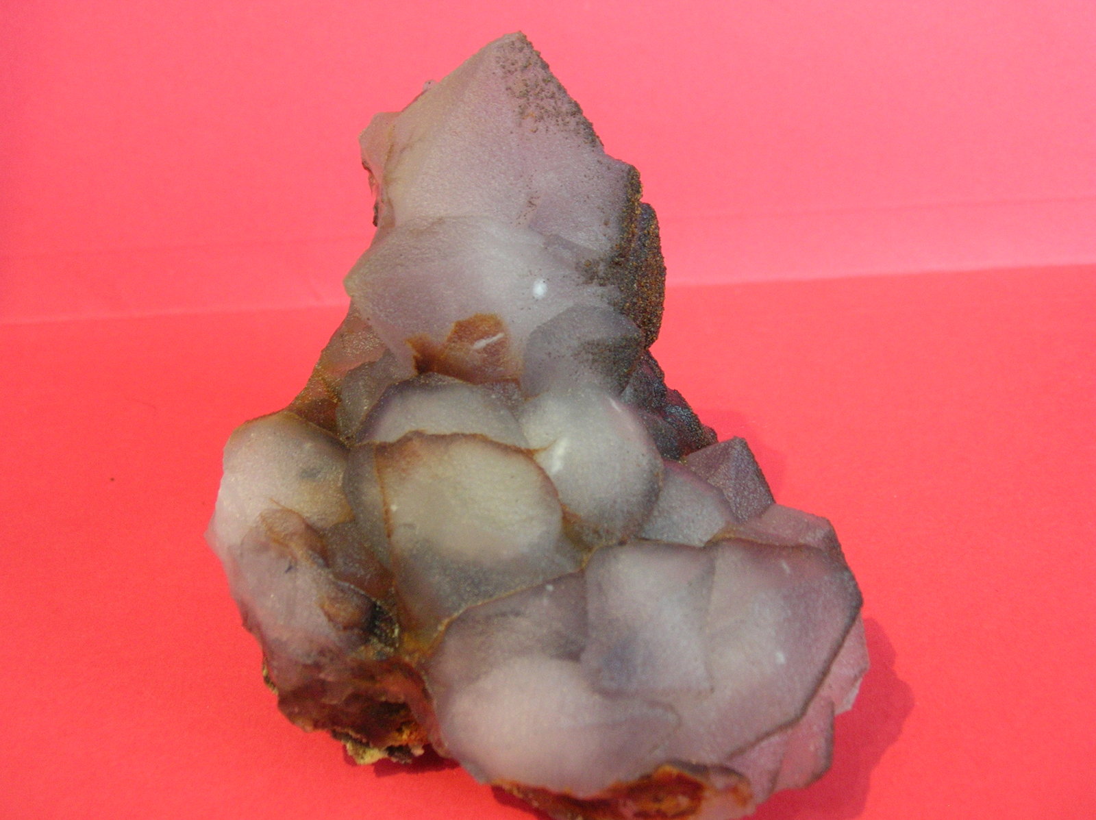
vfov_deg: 30.8
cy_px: 410
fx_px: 1487
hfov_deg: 40.5
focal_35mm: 47
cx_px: 548
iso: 134
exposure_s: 1/3.9
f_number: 2.9
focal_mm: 7.8
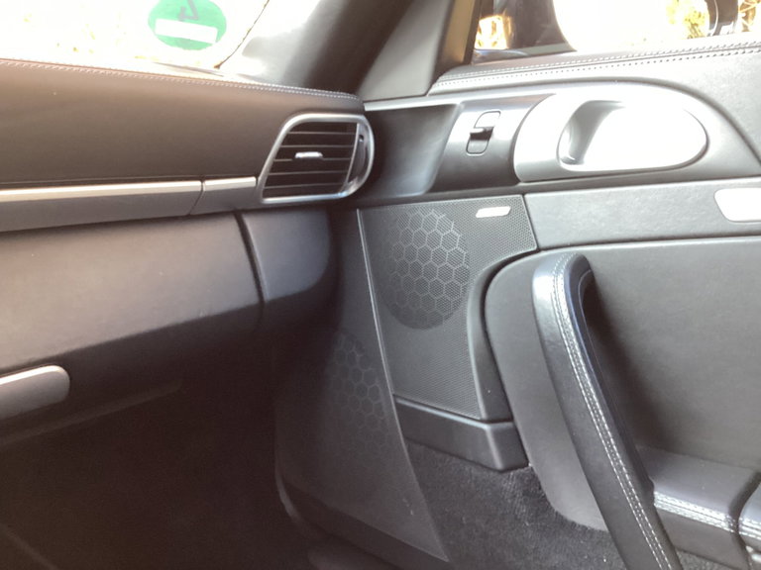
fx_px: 682
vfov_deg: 45.4
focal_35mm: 31
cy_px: 285
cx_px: 380
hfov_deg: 58.4
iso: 200
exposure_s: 1/50
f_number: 2.4
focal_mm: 3.3
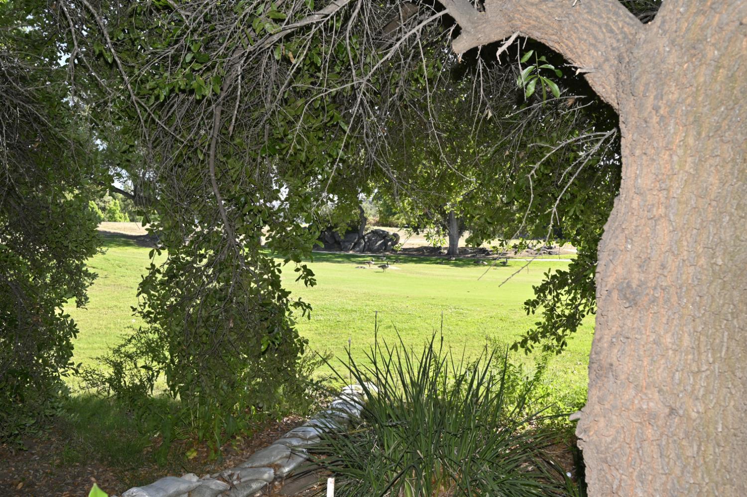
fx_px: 622
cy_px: 248
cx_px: 374
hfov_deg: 62.0
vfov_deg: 43.6
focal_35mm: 30
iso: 100
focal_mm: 30
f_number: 6.3
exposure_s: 1/160
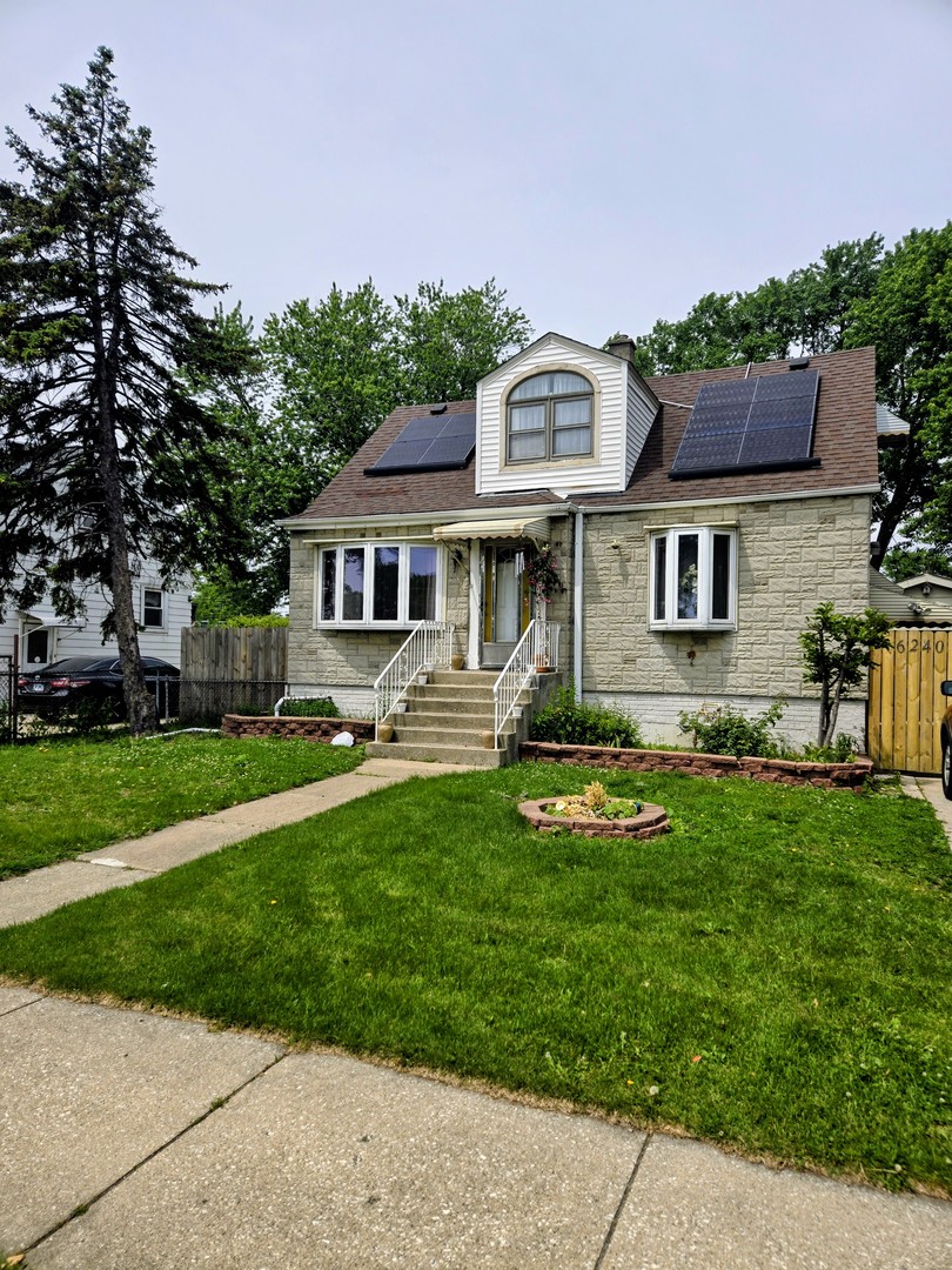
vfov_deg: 73.9
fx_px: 843
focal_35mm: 23
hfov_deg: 58.9
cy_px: 635
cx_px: 476
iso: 32
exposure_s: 1/2921
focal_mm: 5.4
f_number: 1.8
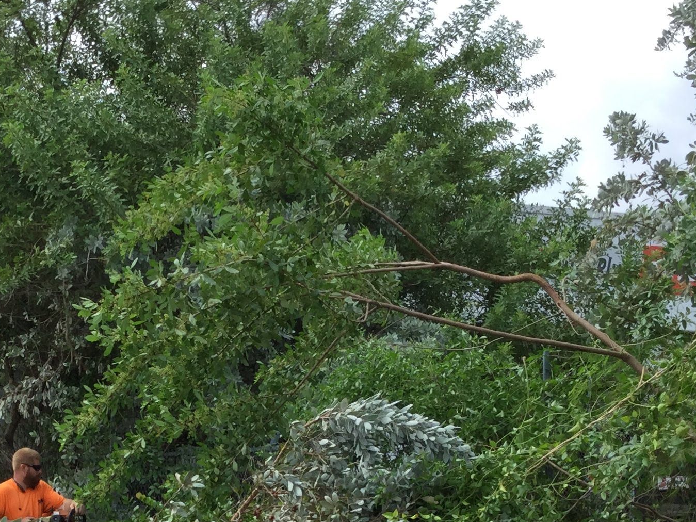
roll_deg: +3.8
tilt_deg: -1.9
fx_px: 1508
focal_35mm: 75
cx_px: 215
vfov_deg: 19.0
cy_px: 548
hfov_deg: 25.8
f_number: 2.4
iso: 25
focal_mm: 3.3
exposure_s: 1/708
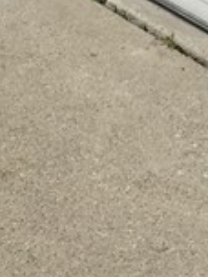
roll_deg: -2.4
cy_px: -313
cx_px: -35
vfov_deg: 9.4
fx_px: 1562
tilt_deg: -7.6
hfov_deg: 7.6
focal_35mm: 195
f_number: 2.2
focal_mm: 4.15
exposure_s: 1/4405
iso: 32
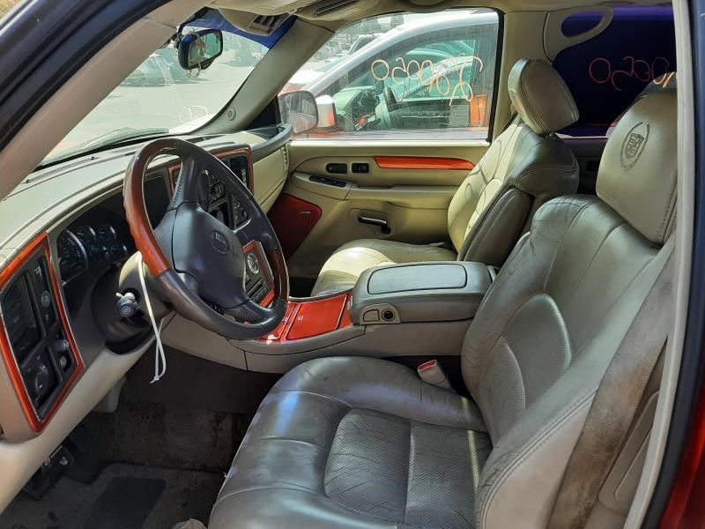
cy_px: 264
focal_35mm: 26
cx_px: 352
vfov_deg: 53.1
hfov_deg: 67.3
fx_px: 530
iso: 40
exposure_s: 1/318
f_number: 1.7
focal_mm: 3.93
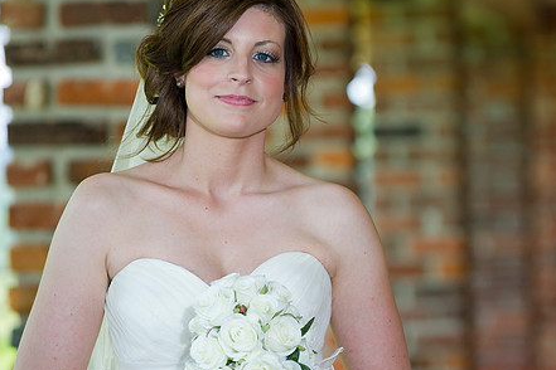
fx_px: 4062
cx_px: 304
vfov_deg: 5.2
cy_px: 206
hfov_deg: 7.8
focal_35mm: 263
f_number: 3.5
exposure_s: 1/320
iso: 500
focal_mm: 200
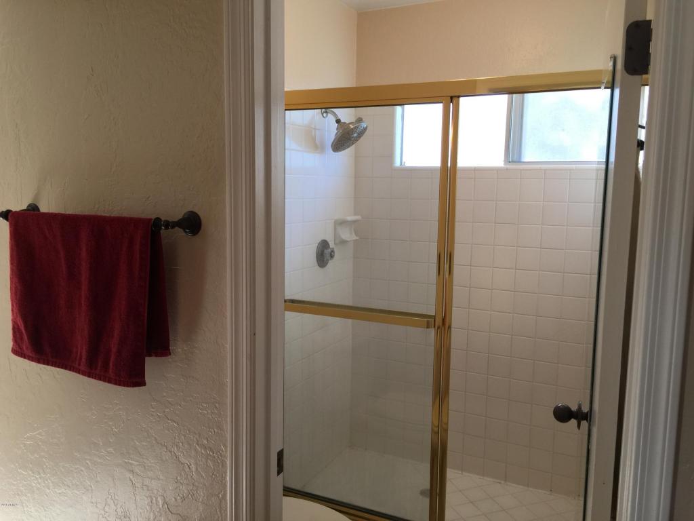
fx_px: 581
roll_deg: -2.1
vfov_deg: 48.2
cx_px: 347
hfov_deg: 61.7
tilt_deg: -6.0
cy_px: 260
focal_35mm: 29
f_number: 2.2
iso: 32
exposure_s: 1/30
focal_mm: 4.15
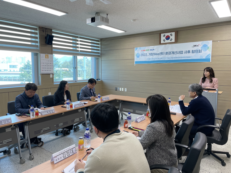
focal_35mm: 26
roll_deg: -0.1
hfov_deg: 67.3
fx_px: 174
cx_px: 116
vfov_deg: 53.1
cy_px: 86
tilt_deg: -5.3
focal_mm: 4.2
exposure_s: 1/120
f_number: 1.6
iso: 100
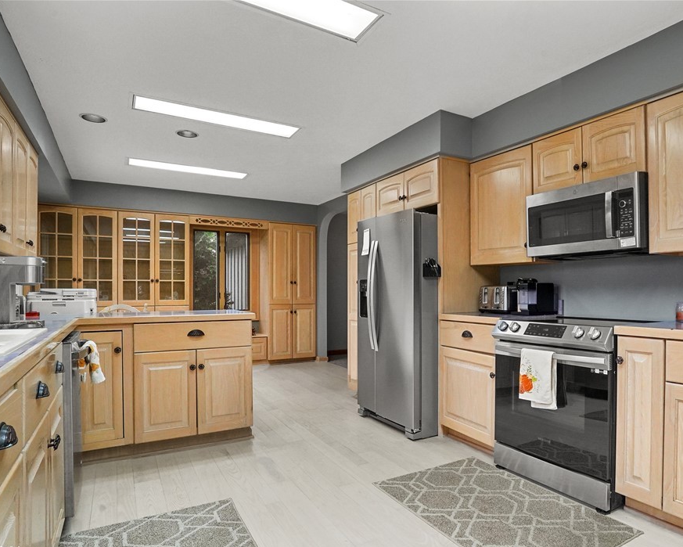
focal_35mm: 21
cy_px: 282
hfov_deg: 77.0
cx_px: 396
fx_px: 425
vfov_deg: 65.5
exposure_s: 1/30
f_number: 8
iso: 2500
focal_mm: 18
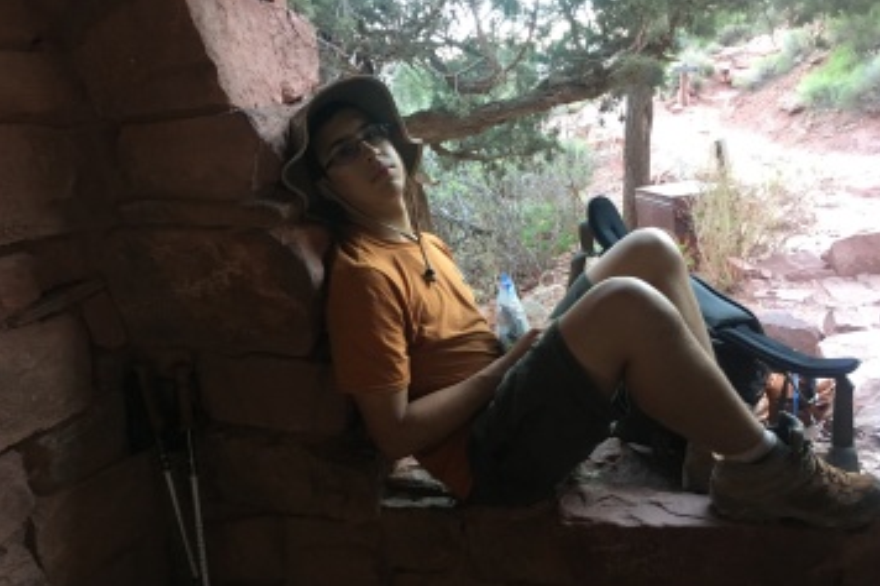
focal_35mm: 31
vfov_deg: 42.2
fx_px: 757
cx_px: 445
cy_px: 321
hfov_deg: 60.3
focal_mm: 4.15
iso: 160
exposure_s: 1/30
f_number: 2.2
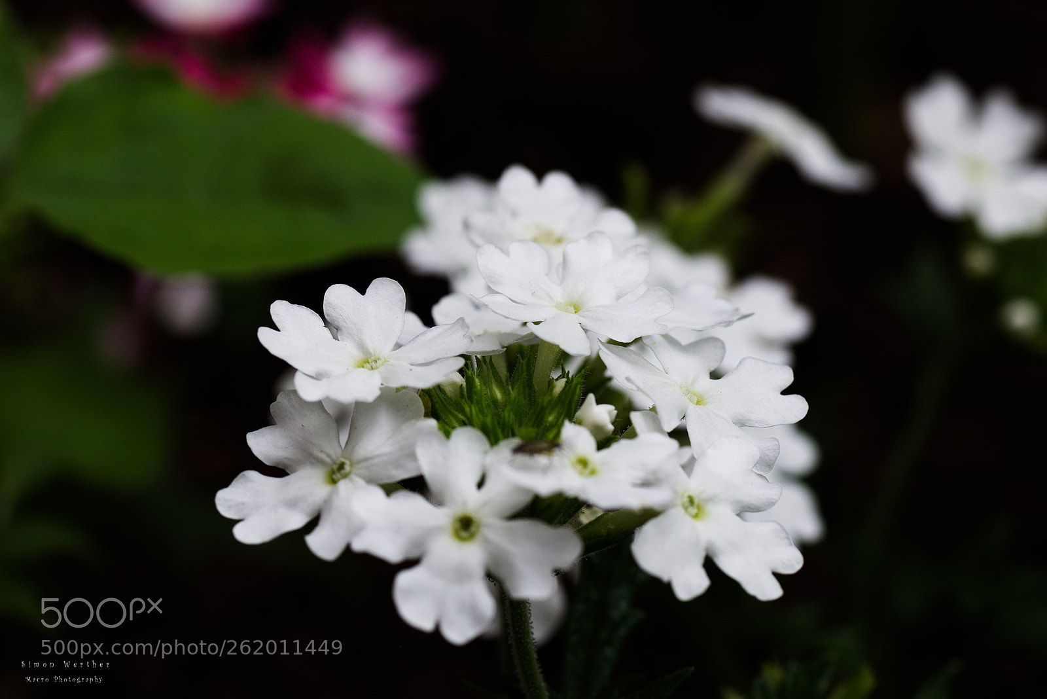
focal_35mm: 158
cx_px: 524
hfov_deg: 13.0
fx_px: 4582
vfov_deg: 8.7
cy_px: 350
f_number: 8
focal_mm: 105
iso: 400
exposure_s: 1/200
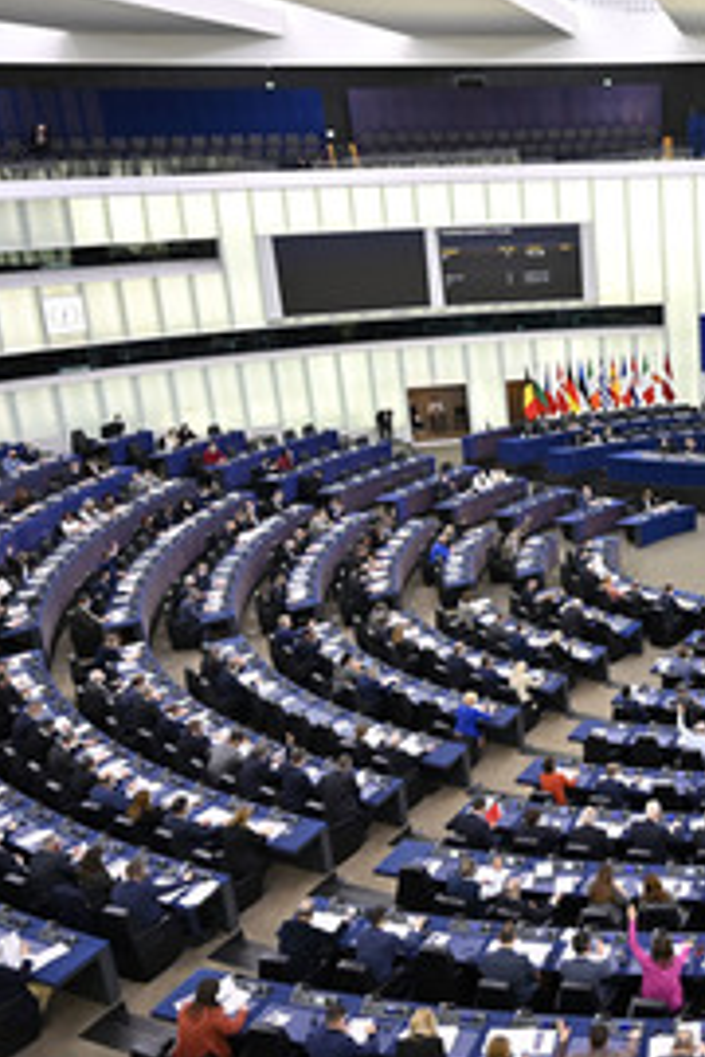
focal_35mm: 40
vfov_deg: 48.5
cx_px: 774
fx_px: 1175
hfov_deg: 30.0
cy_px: 525
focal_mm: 24
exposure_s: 1/320
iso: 1600
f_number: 4
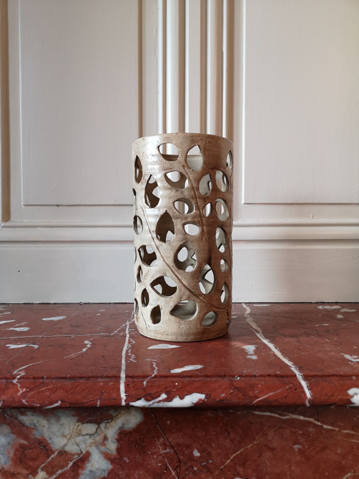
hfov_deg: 51.4
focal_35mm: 27
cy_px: 240
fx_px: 373
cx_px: 180
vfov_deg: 65.3
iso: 160
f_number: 1.8
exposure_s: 1/33.3
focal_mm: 3.95
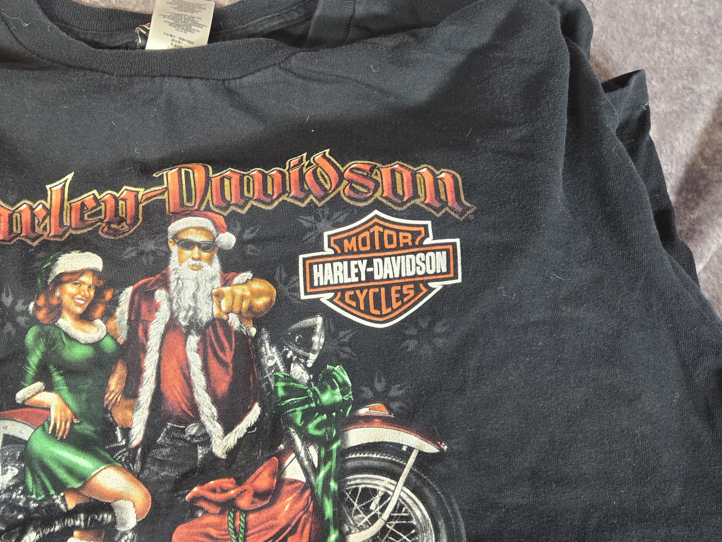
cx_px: 229
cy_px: 328
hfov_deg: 49.1
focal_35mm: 37
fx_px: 772
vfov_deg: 38.5
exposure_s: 1/120
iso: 125
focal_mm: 5.4
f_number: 1.8
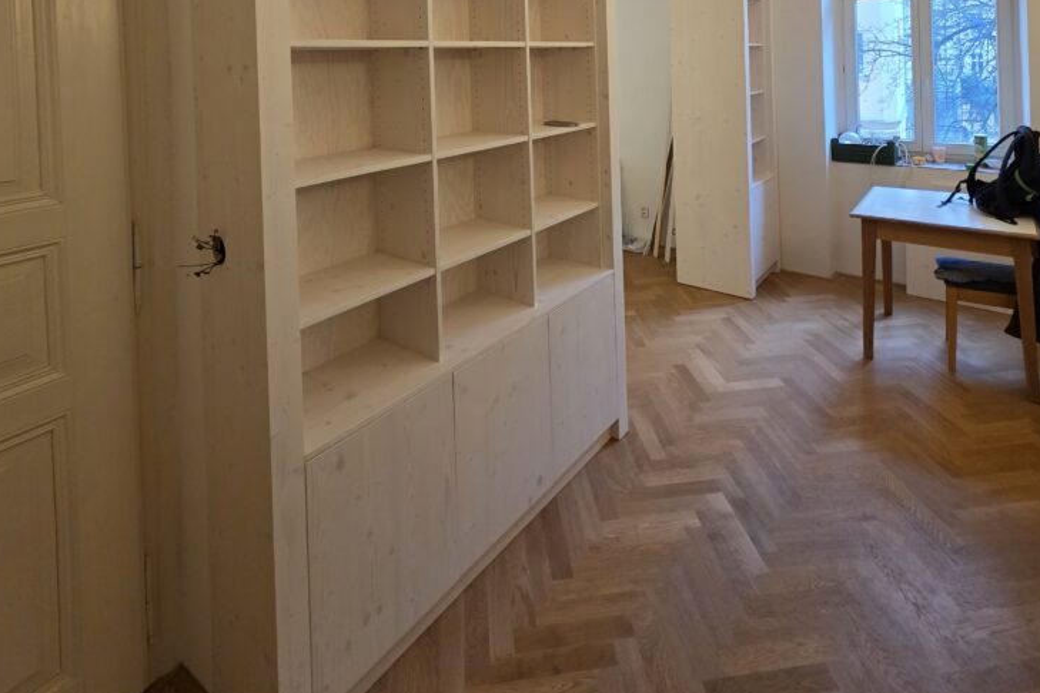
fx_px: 549
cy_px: 64
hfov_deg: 86.9
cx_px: 529
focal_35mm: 19
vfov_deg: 55.6
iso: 320
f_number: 1.9
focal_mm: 2.2
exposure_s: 1/50
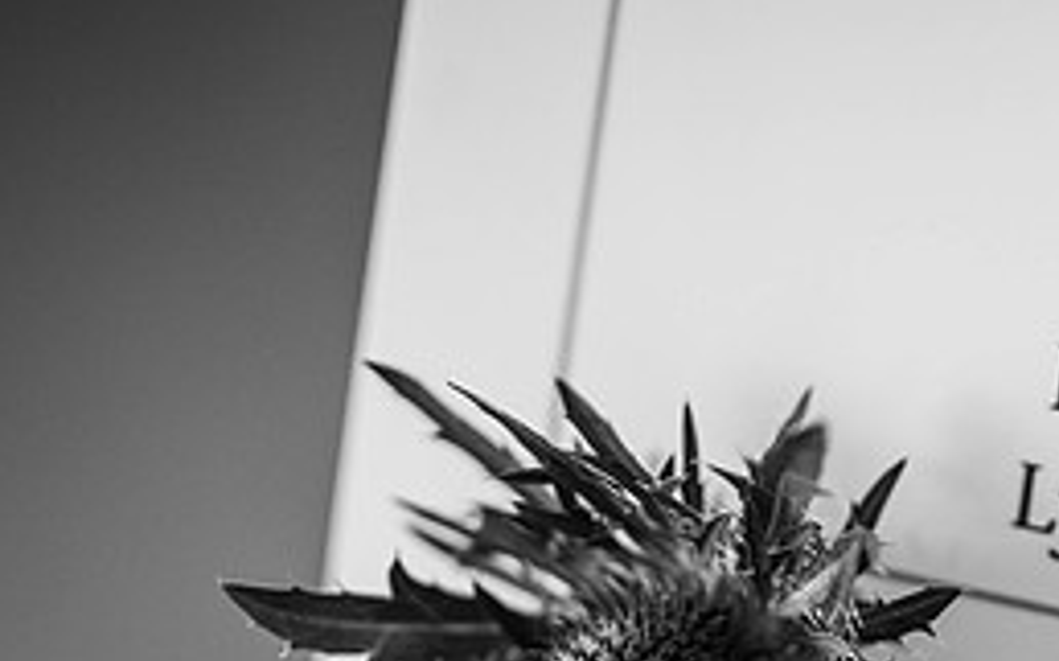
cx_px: 846
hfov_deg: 10.7
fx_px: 5625
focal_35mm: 195
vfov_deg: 6.7
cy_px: 780
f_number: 1.8
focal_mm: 85
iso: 450
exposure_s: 1/200
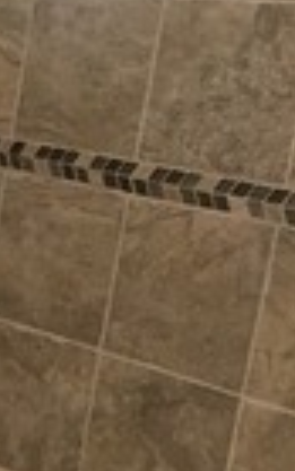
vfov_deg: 19.5
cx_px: -302
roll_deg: -6.2
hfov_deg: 11.2
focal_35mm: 106
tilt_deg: -11.5
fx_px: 1362
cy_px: 329
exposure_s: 1/30
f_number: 2.2
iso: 200
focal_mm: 4.15
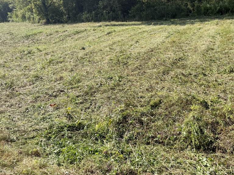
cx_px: 156
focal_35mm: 40
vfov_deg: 35.2
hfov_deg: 46.1
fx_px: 270
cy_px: 46
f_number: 1.78
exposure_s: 1/3584
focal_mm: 6.76
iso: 100
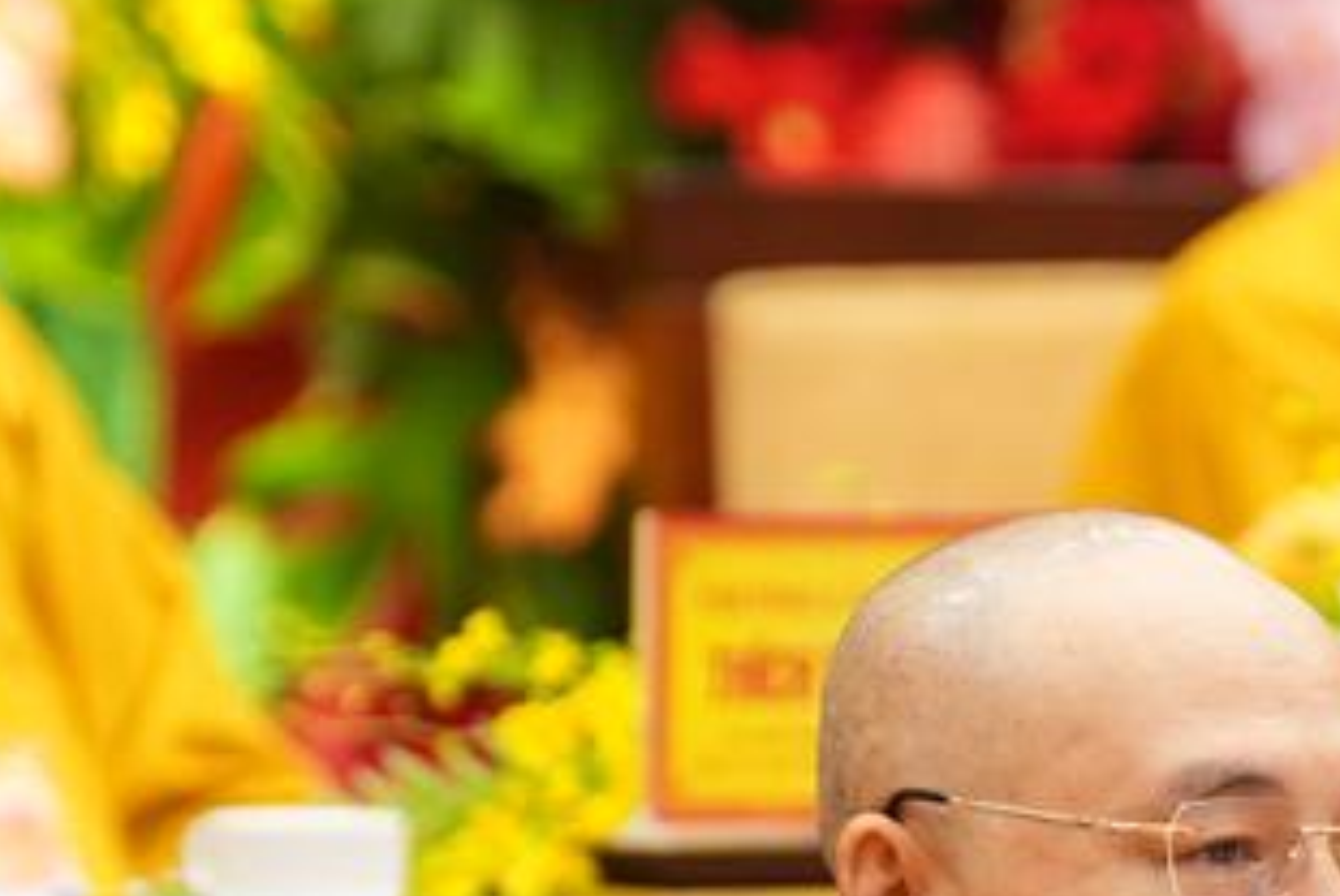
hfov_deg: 4.9
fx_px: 15797
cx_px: 1077
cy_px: 1271
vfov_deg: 3.2
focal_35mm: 424
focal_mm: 110
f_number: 2.8
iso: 1250
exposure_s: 1/125
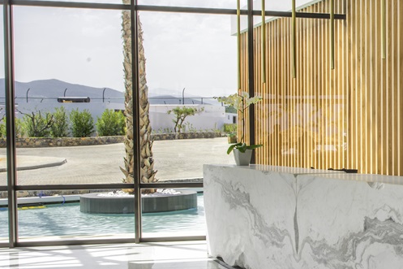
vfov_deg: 23.3
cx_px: 462
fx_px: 649
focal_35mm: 58
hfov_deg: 30.2
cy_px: 158
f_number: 14
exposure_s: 1/13
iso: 64
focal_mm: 24
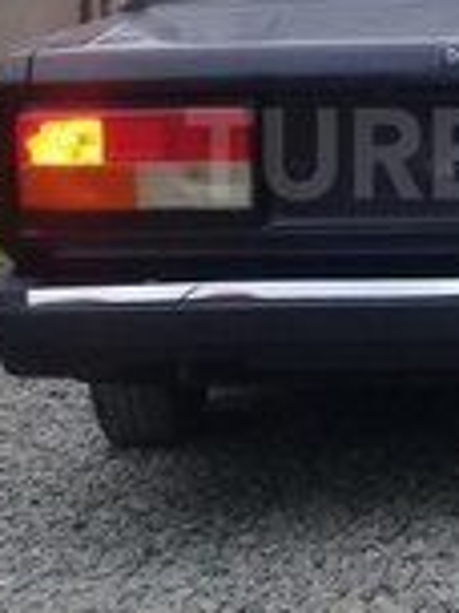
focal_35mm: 101
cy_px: 153
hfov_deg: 14.3
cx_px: 495
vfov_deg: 19.3
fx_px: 1786
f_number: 2.2
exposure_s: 1/150
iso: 50
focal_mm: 3.3
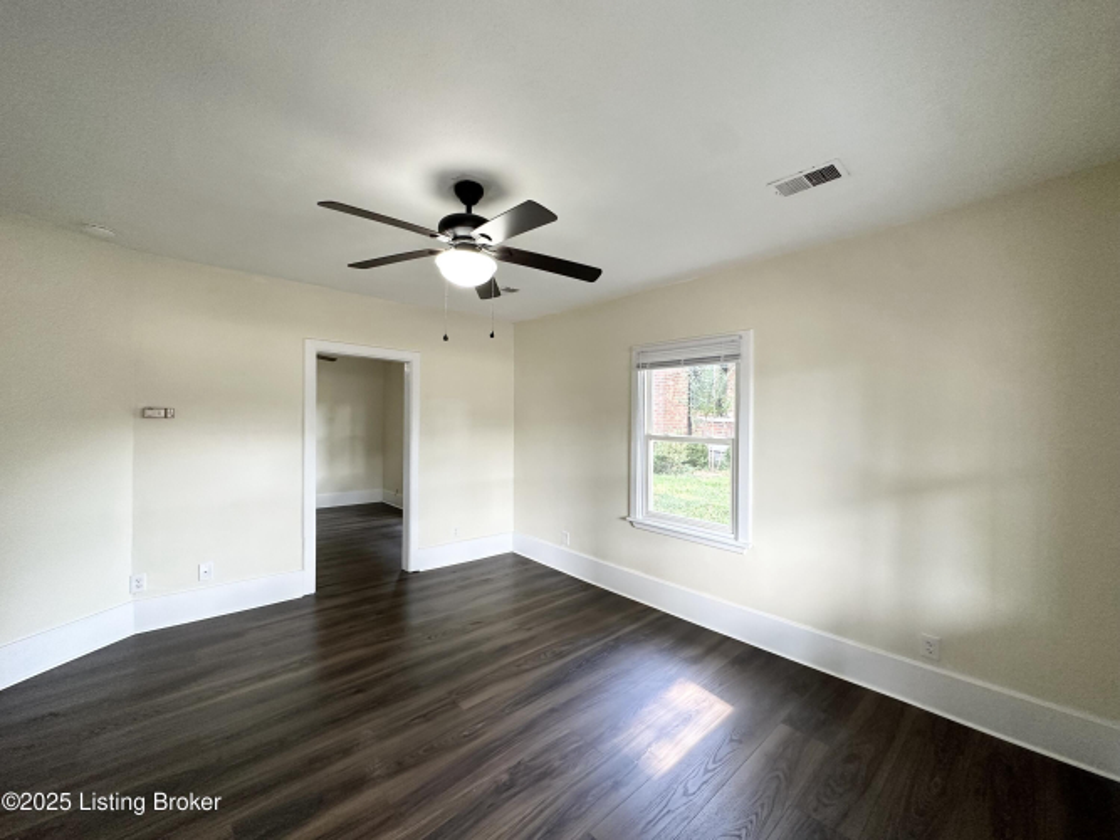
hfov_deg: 102.1
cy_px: 420
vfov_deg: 85.7
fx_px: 453
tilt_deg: -1.1
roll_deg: -1.1
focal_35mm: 14
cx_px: 560
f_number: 2.2
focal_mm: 2.22
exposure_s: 1/120
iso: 250
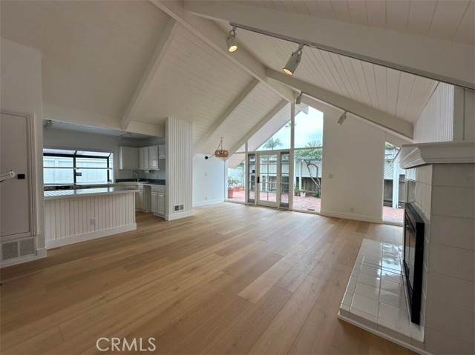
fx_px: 192
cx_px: 238
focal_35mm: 14
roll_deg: -0.2
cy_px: 178
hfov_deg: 102.1
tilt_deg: -2.1
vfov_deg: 85.6
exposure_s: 1/189
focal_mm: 2.22
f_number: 2.2
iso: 40
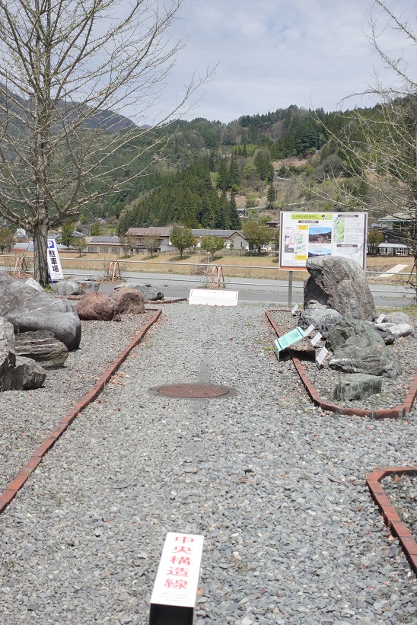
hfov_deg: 26.5
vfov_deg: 38.9
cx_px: 208
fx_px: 885
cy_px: 312
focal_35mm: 51
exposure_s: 1/2000
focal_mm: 19.18
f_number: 2.8
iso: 1000
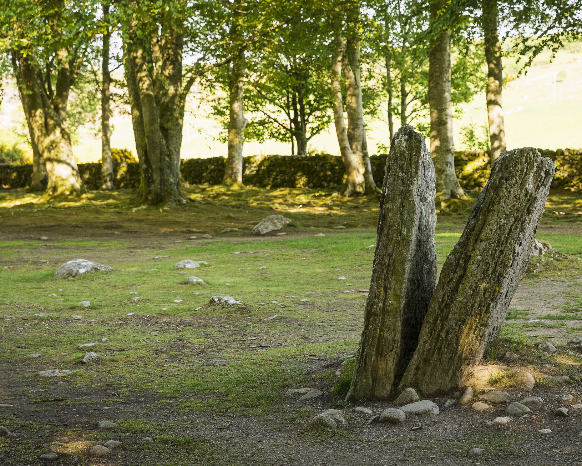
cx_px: 333
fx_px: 1361
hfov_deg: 24.1
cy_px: 233
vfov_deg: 19.4
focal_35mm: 79
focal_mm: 70
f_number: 6.3
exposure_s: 1/30
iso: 100
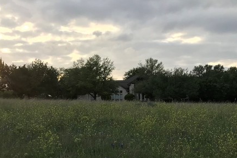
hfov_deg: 29.1
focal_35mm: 69
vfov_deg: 19.1
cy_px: 161
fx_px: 454
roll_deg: -0.9
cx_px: 156
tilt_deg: -4.6
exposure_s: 1/547
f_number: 1.8
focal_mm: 3.99
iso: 20
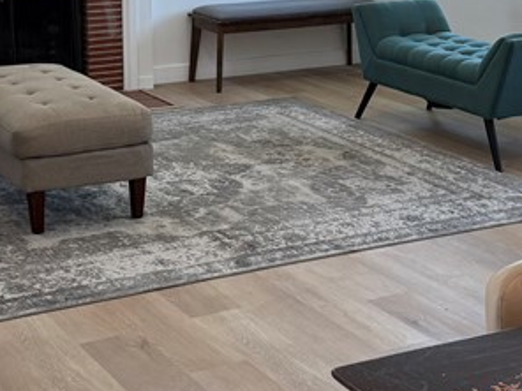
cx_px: 323
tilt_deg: -10.7
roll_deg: -0.2
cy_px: 62
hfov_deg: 23.5
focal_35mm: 83
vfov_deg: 17.6
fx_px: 1252
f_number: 1.78
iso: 50
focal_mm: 6.76
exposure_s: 1/126
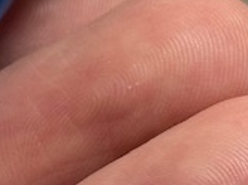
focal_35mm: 371
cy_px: 87
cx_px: -188
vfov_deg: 4.0
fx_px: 2654
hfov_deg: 5.3
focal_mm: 6.86
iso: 50
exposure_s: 1/100
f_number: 1.78
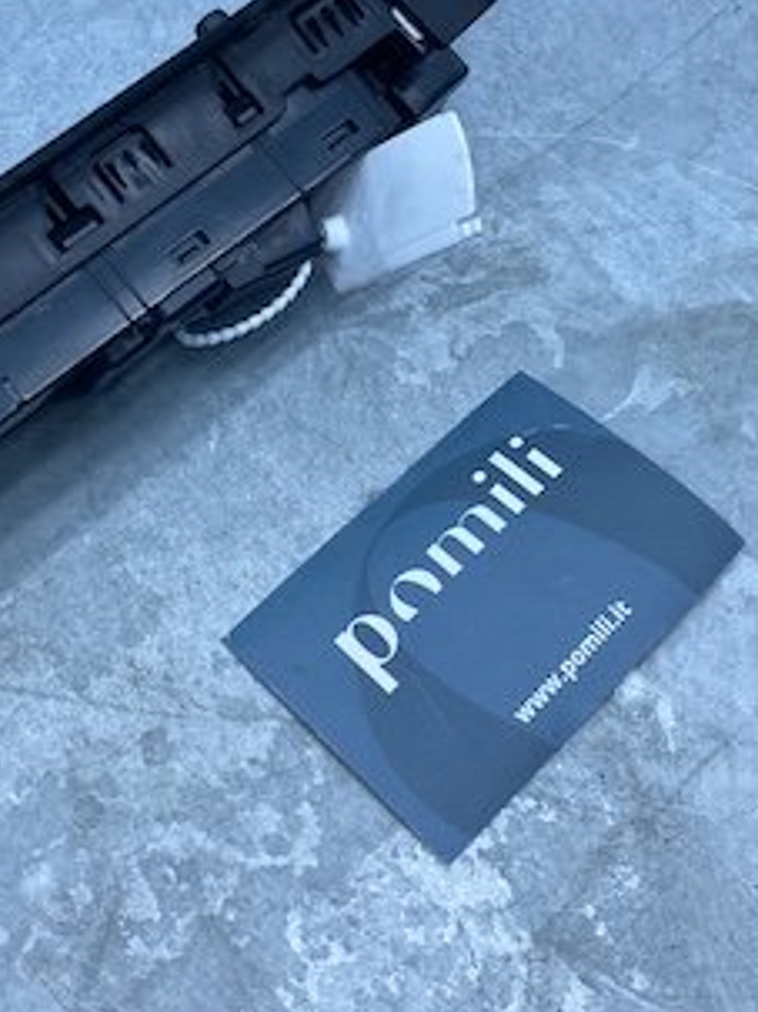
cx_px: 234
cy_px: 287
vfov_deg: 34.4
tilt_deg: -56.3
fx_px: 1607
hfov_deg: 26.3
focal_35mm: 55
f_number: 1.8
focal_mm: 4.25
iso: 32
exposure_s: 1/767
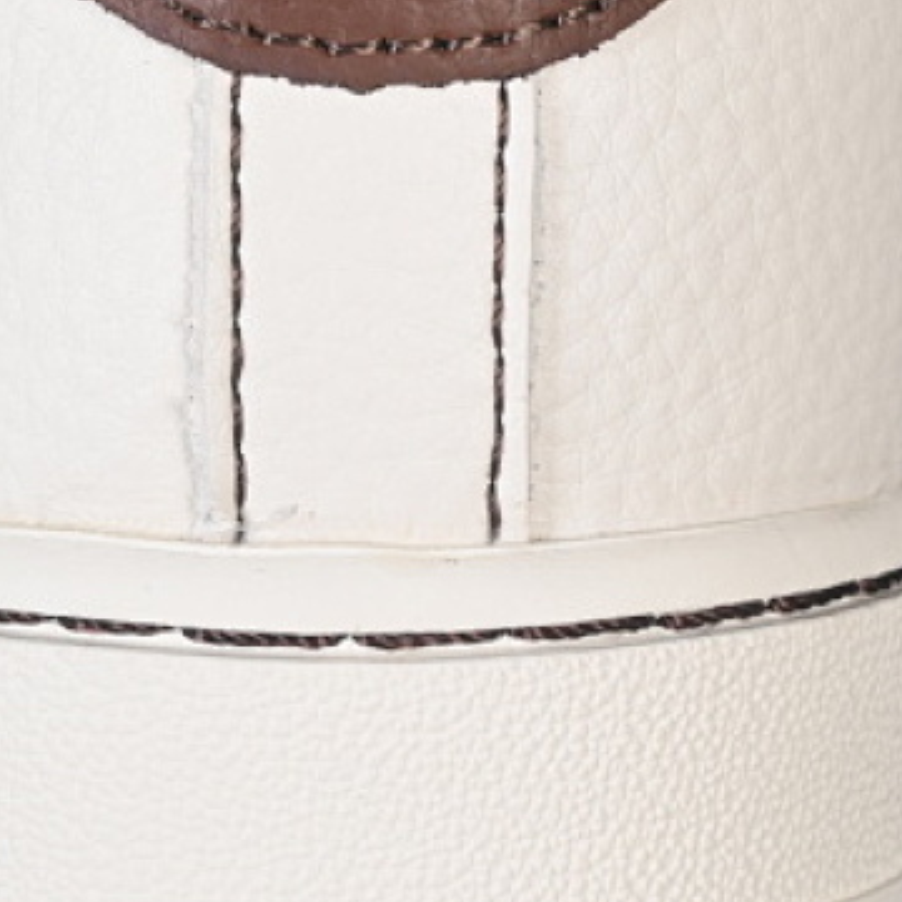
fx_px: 5631
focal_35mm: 191
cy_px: 198
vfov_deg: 9.1
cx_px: 318
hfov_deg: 9.2
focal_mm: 50
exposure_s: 1/100
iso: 160
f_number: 7.1
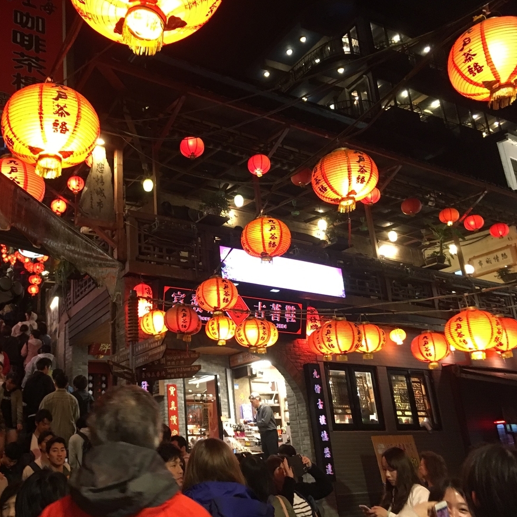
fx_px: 591
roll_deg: +3.8
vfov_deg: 47.2
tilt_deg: +19.9
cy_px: 258
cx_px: 171
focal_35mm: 35
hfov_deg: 46.4
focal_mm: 4.15
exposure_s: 1/20
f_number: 2.2
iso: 200
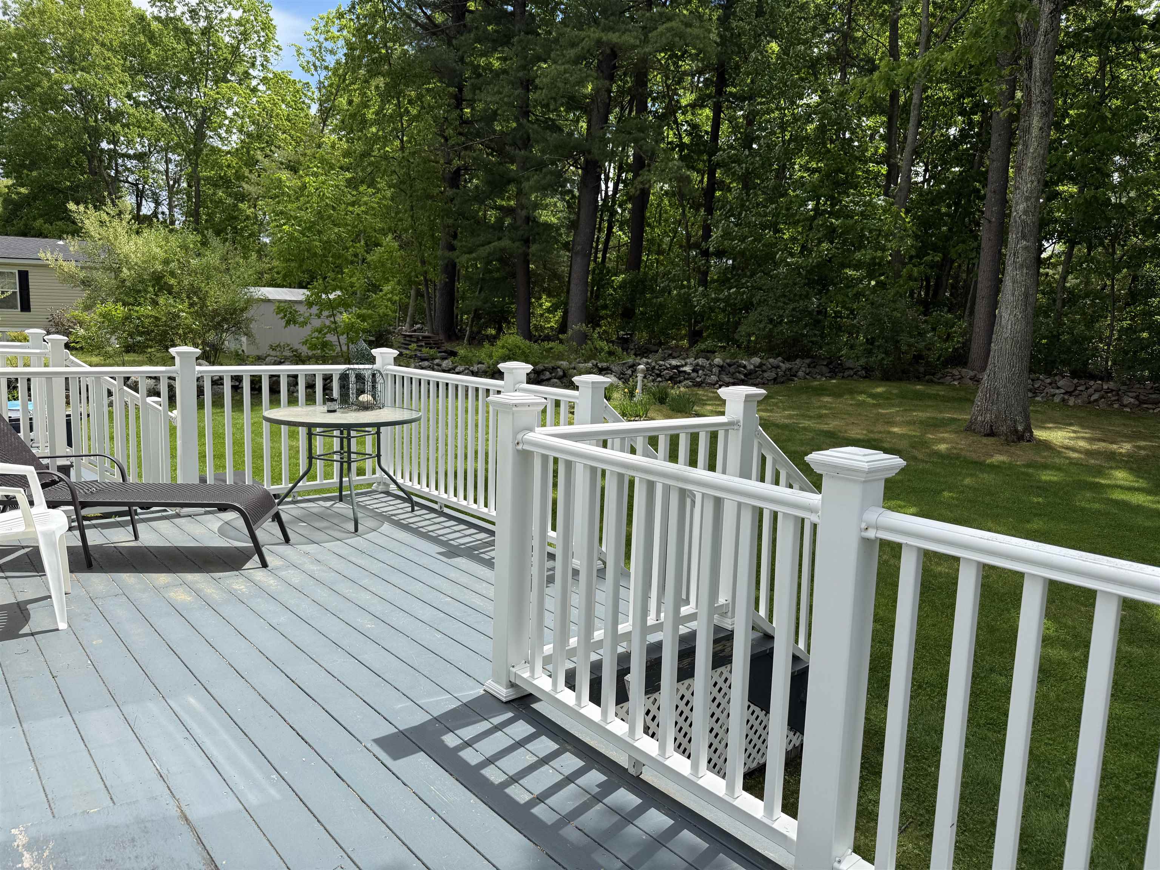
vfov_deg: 56.8
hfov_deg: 71.6
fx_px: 804
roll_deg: -2.3
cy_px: 435
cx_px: 580
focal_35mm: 24
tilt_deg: -7.6
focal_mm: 6.76
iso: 80
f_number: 1.78
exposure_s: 1/3584
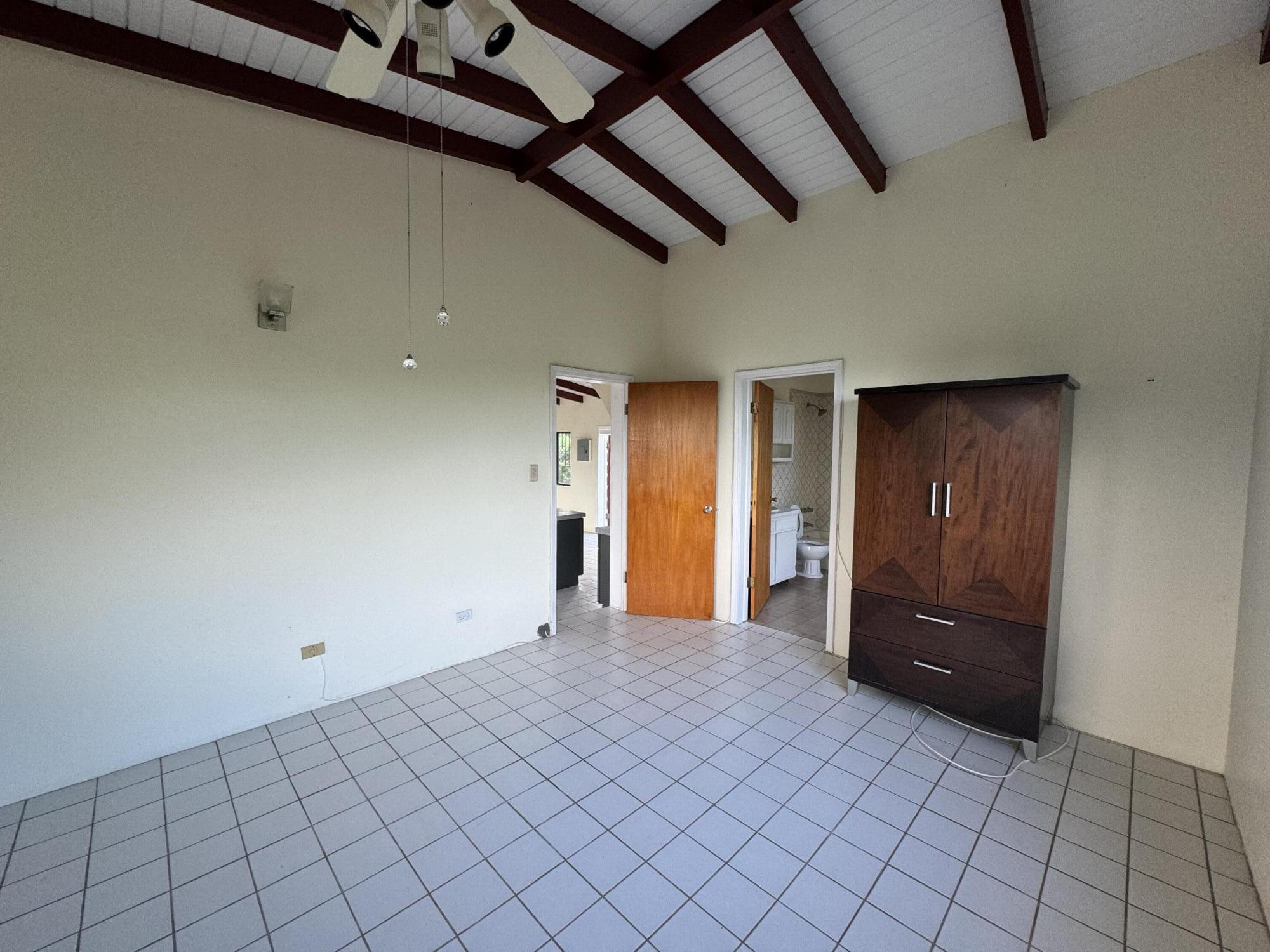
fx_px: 514
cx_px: 635
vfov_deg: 85.7
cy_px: 476
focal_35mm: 14
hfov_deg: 102.1
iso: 125
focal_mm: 2.22
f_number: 2.2
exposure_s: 1/99
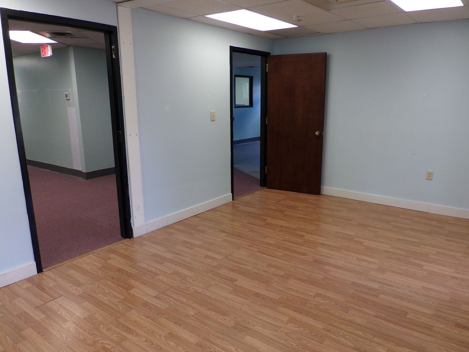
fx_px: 352
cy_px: 176
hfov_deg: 67.3
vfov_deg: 53.1
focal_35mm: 26
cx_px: 234
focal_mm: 4.7
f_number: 3.2
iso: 200
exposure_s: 1/75
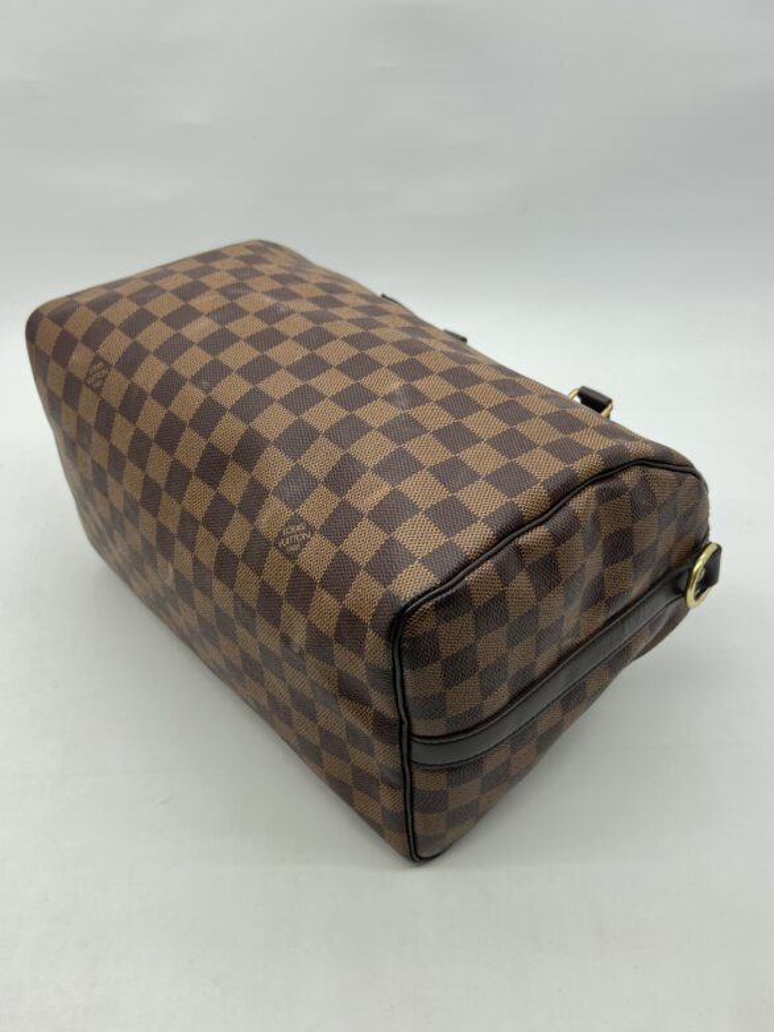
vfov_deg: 53.8
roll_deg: -0.9
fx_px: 1014
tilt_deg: -38.3
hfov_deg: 41.8
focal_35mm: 34
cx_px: 390
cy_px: 575
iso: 32
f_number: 1.5
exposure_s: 1/100
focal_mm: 5.7
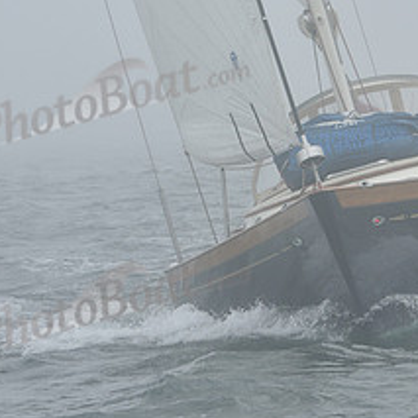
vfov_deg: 6.5
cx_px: 353
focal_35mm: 268
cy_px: 174
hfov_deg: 6.5
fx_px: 3661
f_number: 10
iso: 250
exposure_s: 1/800
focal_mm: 116
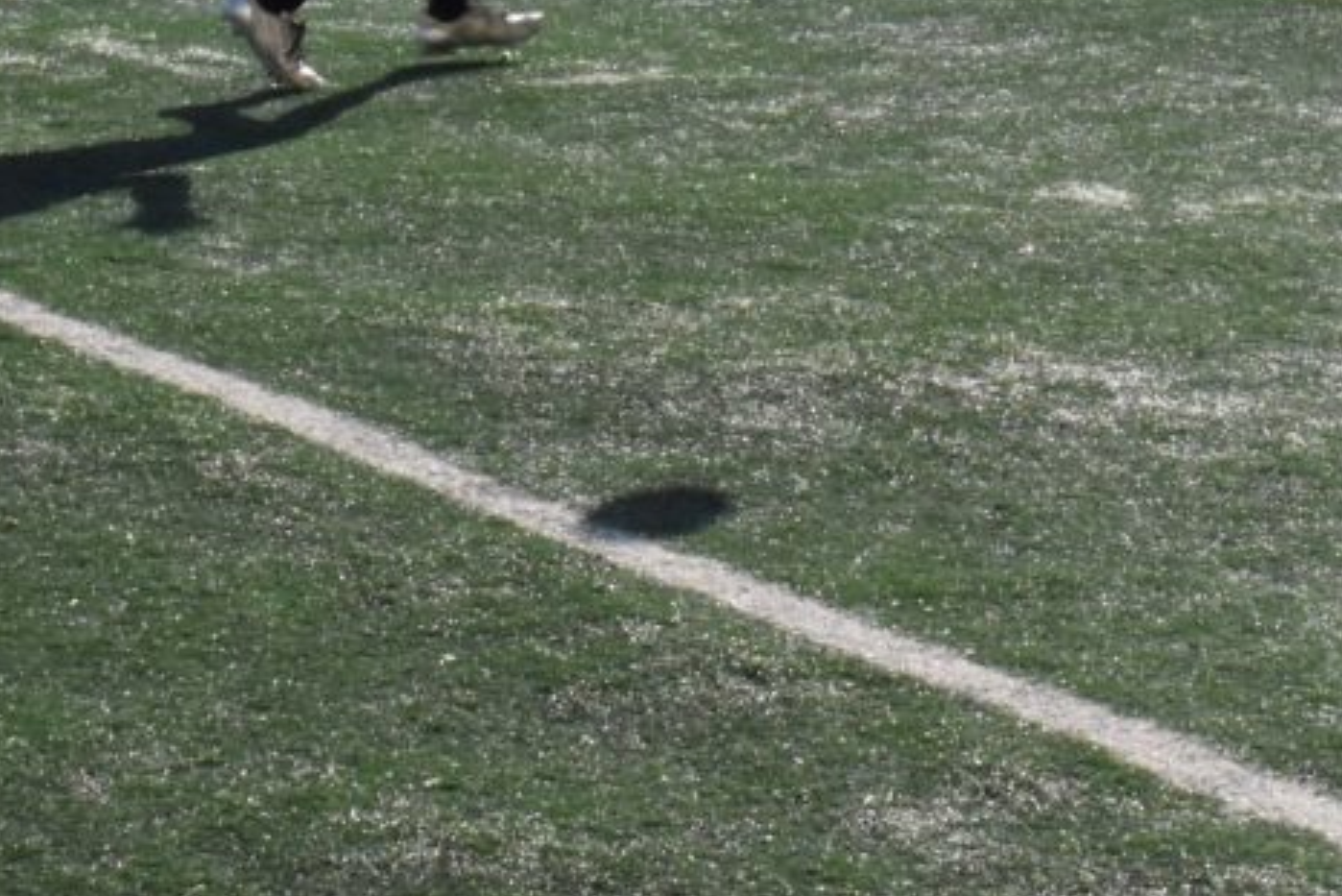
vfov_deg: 10.6
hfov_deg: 15.7
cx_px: 1333
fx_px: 4773
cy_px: 43
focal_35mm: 128
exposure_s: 1/400
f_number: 25
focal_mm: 34
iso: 2000
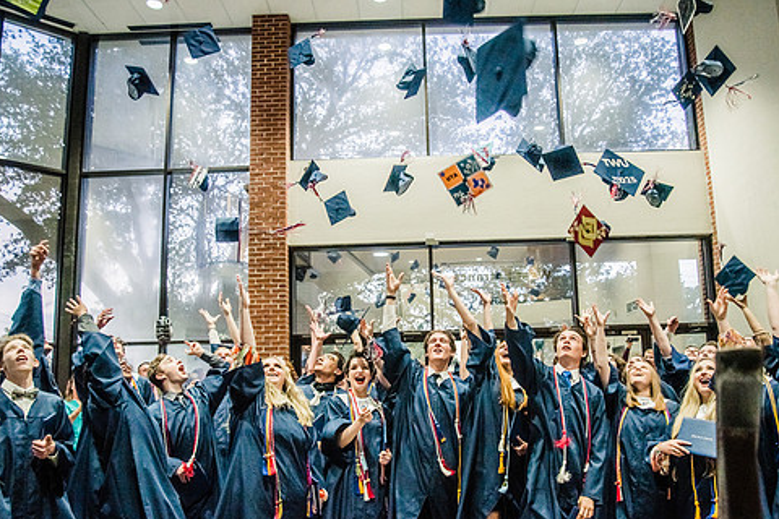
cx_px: 409
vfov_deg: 44.9
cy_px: 285
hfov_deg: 63.6
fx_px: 627
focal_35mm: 29
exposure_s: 1/200
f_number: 4.5
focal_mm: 24
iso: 800
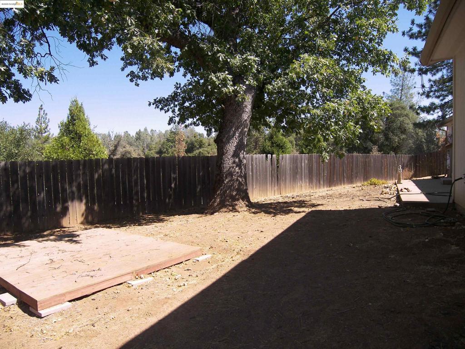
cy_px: 174
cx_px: 232
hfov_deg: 71.6
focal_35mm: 24
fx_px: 322
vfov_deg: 56.8
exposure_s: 1/500
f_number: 2.8
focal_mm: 5
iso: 50
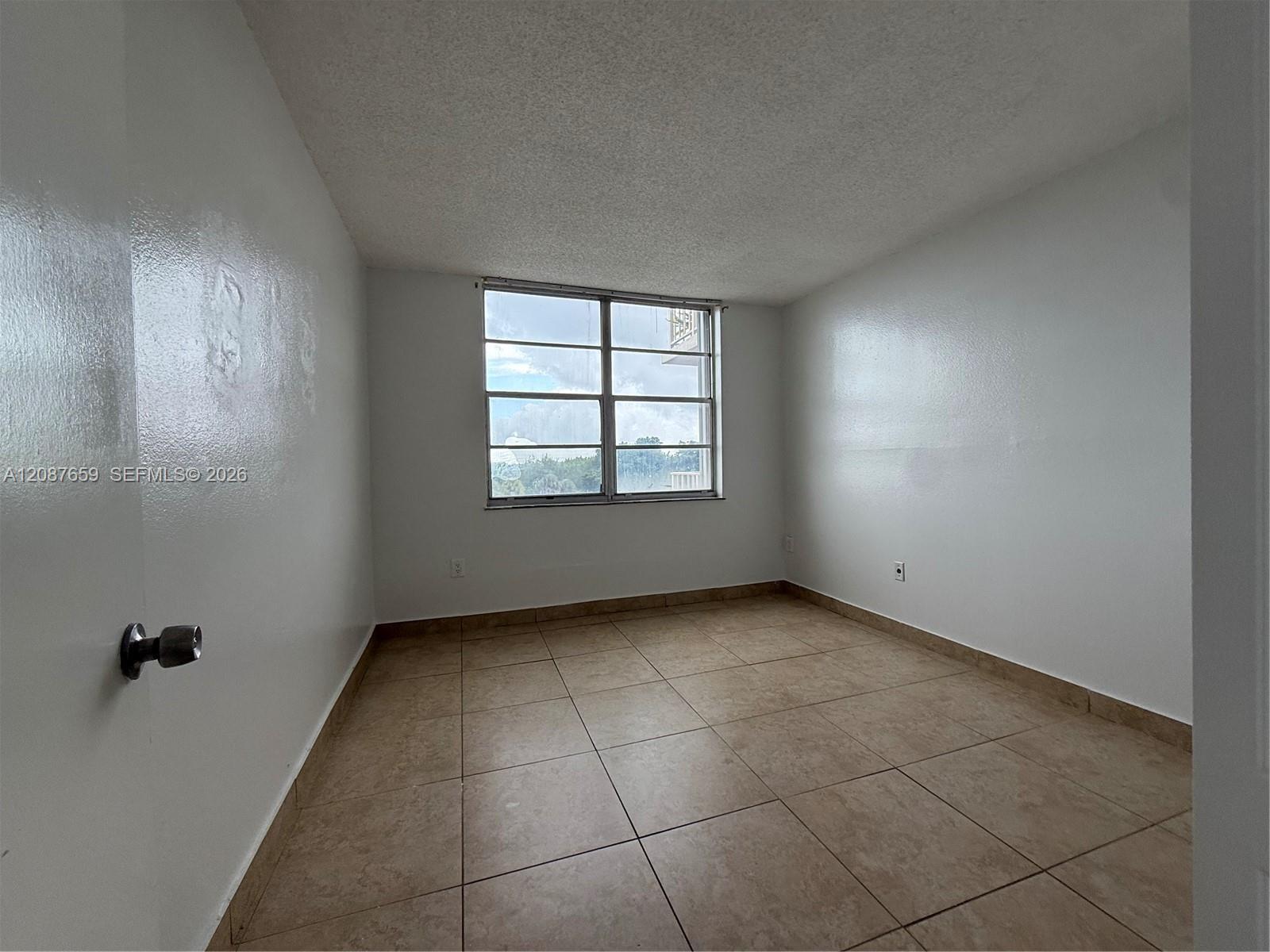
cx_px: 635
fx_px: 514
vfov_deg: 85.7
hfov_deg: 102.1
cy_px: 476
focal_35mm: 14
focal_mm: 2.22
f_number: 2.2
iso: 100
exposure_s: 1/120
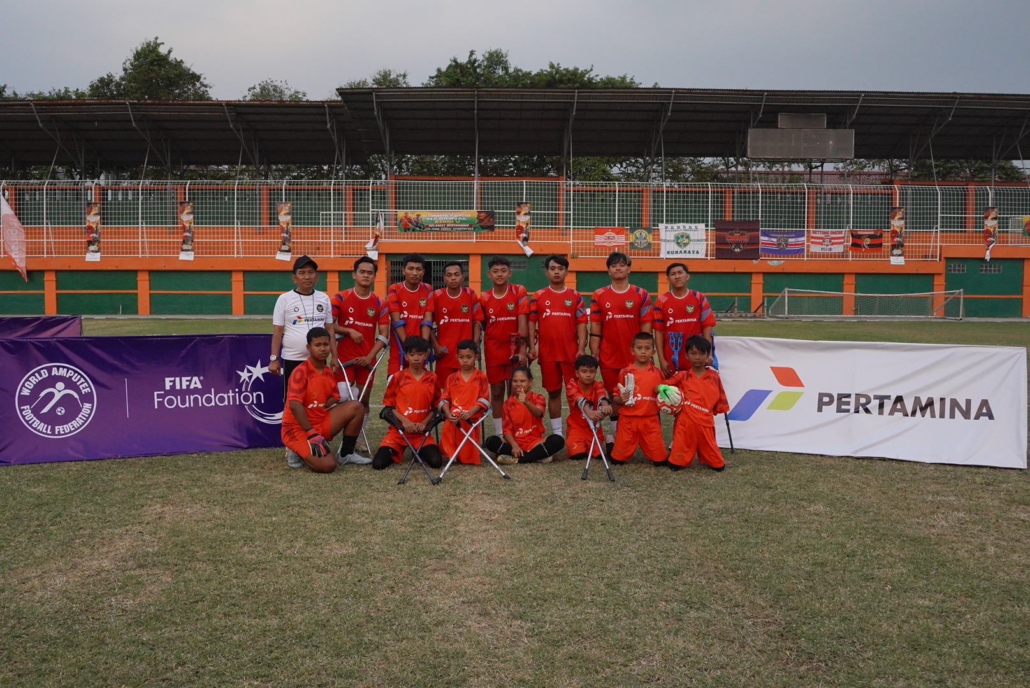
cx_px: 515
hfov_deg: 57.2
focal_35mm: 33
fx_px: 945
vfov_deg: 40.0
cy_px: 344
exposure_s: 1/500
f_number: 5.6
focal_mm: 22
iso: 1000
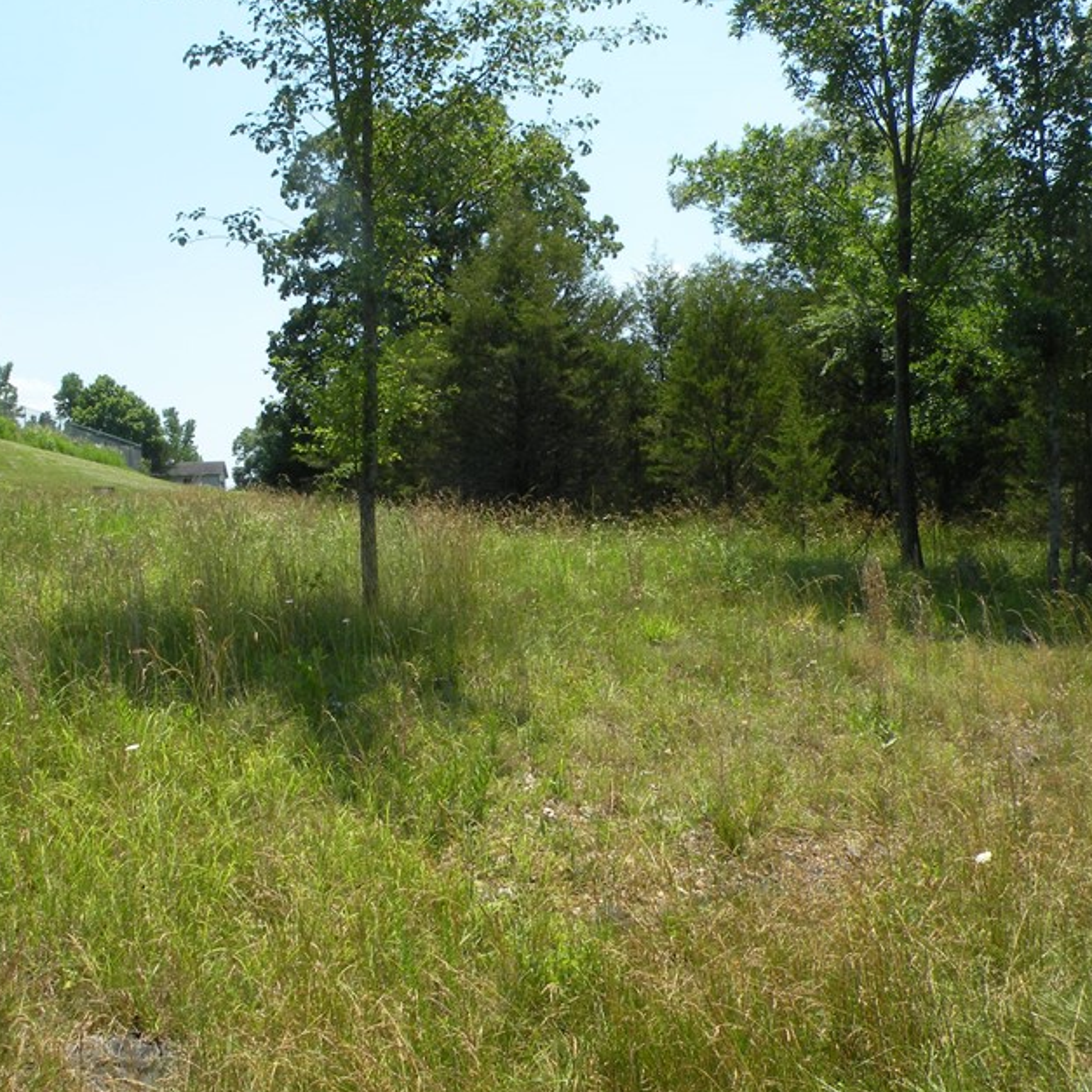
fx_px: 1392
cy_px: 521
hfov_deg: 42.8
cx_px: 545
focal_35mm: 39
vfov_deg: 42.8
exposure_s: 1/192
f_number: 6.3
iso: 64
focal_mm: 4.7
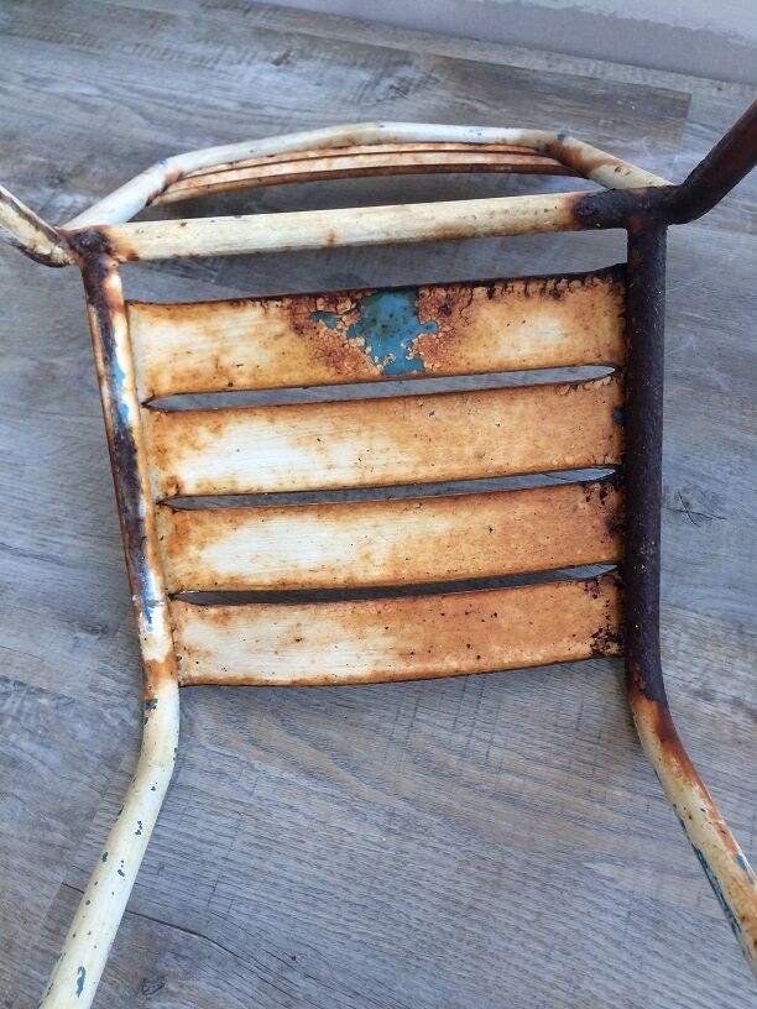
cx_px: 378
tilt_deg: -59.4
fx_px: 846
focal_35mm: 29
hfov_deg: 48.2
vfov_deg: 61.7
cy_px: 504
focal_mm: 4.15
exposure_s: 1/33
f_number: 2.2
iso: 40
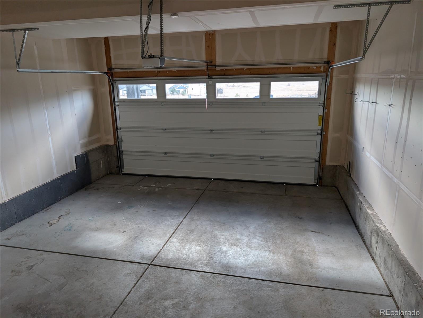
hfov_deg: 71.5
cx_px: 212
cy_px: 159
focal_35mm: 24
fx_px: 294
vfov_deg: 56.9
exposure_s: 1/492
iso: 197
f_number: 1.68
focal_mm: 6.9
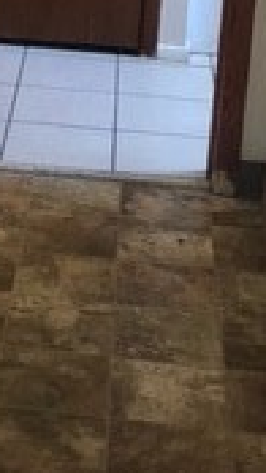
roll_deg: -2.5
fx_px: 1403
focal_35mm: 112
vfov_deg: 18.7
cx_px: -35
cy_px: 35
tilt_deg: -17.1
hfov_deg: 10.7
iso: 100
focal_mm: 3.99
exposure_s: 1/15
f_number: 1.8
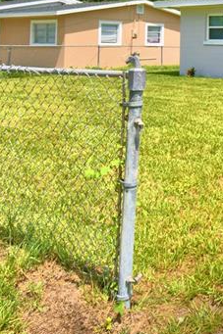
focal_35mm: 45
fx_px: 419
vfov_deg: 39.9
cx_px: 353
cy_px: 24
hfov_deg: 22.9
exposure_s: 1/2000
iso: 100
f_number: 4.5
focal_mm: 10
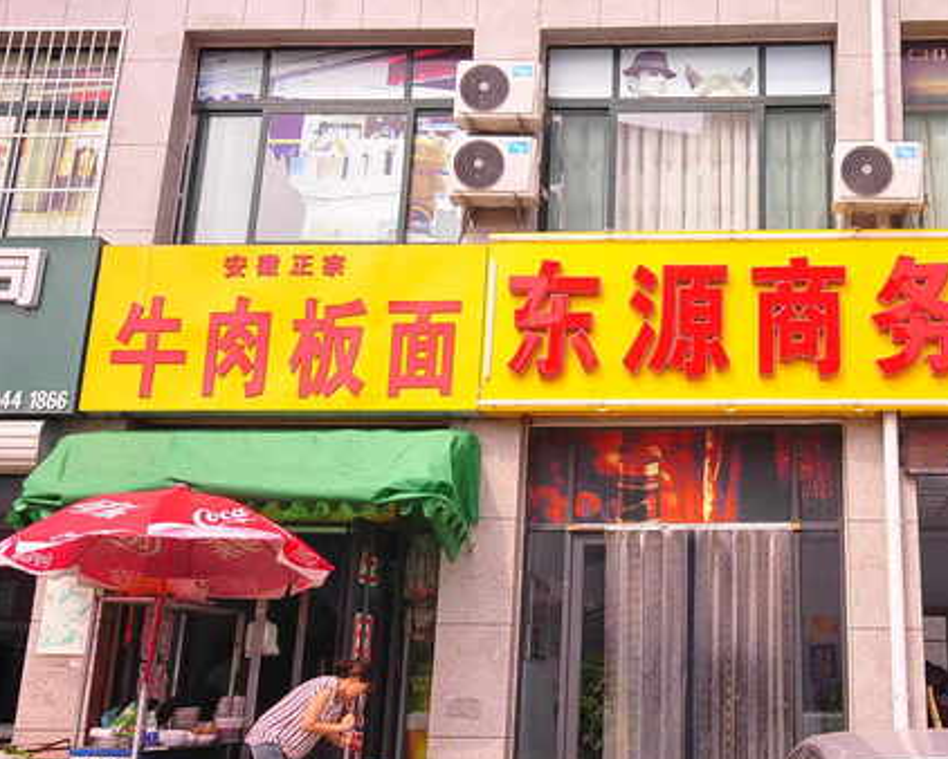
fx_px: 1145
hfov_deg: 43.7
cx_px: 694
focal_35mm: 41
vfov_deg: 36.7
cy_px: 373
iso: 500
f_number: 5
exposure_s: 1/1250
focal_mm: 17
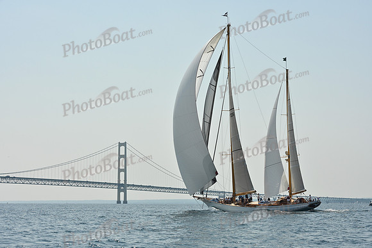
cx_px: 186
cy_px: 124
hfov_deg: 28.8
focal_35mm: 70
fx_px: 723
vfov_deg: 19.5
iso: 320
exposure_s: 1/1250
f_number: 10
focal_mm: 70
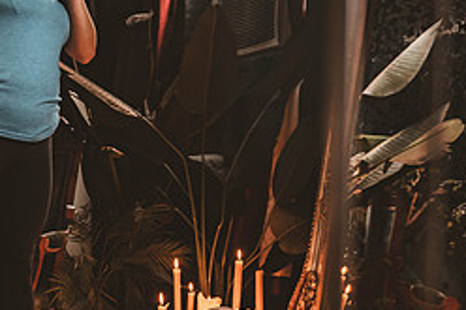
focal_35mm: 82
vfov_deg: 16.6
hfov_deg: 24.3
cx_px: 75
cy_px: 221
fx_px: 1061
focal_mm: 35
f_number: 2.8
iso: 800
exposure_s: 1/125
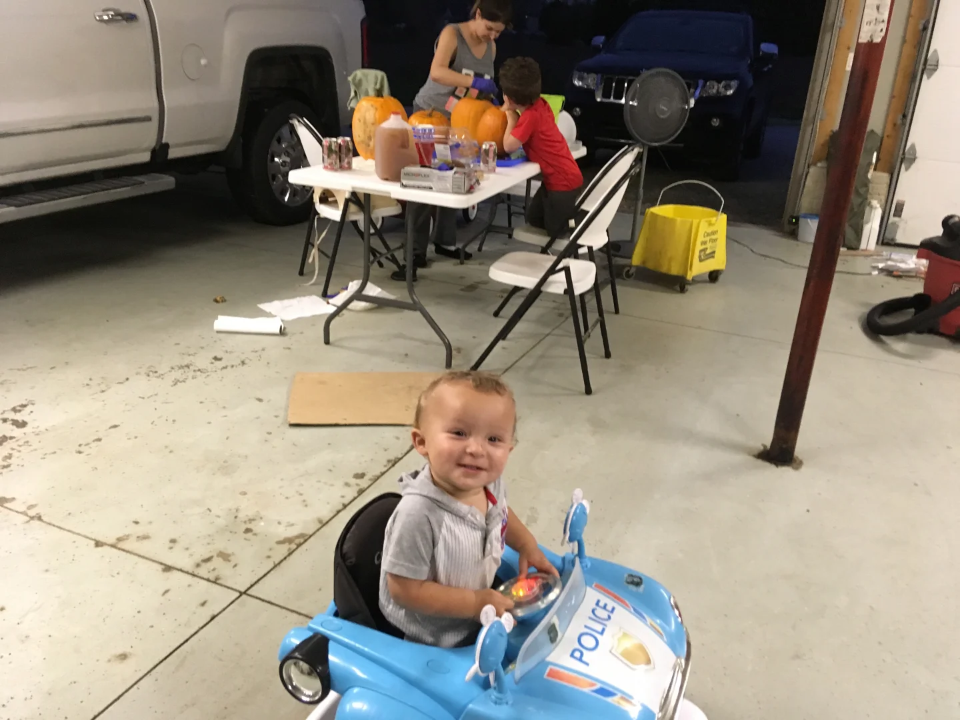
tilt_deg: -23.4
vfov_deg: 48.2
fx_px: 804
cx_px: 480
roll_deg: -4.1
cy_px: 360
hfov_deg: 61.7
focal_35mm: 29
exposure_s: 1/17
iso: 200
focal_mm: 4.15
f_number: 2.2
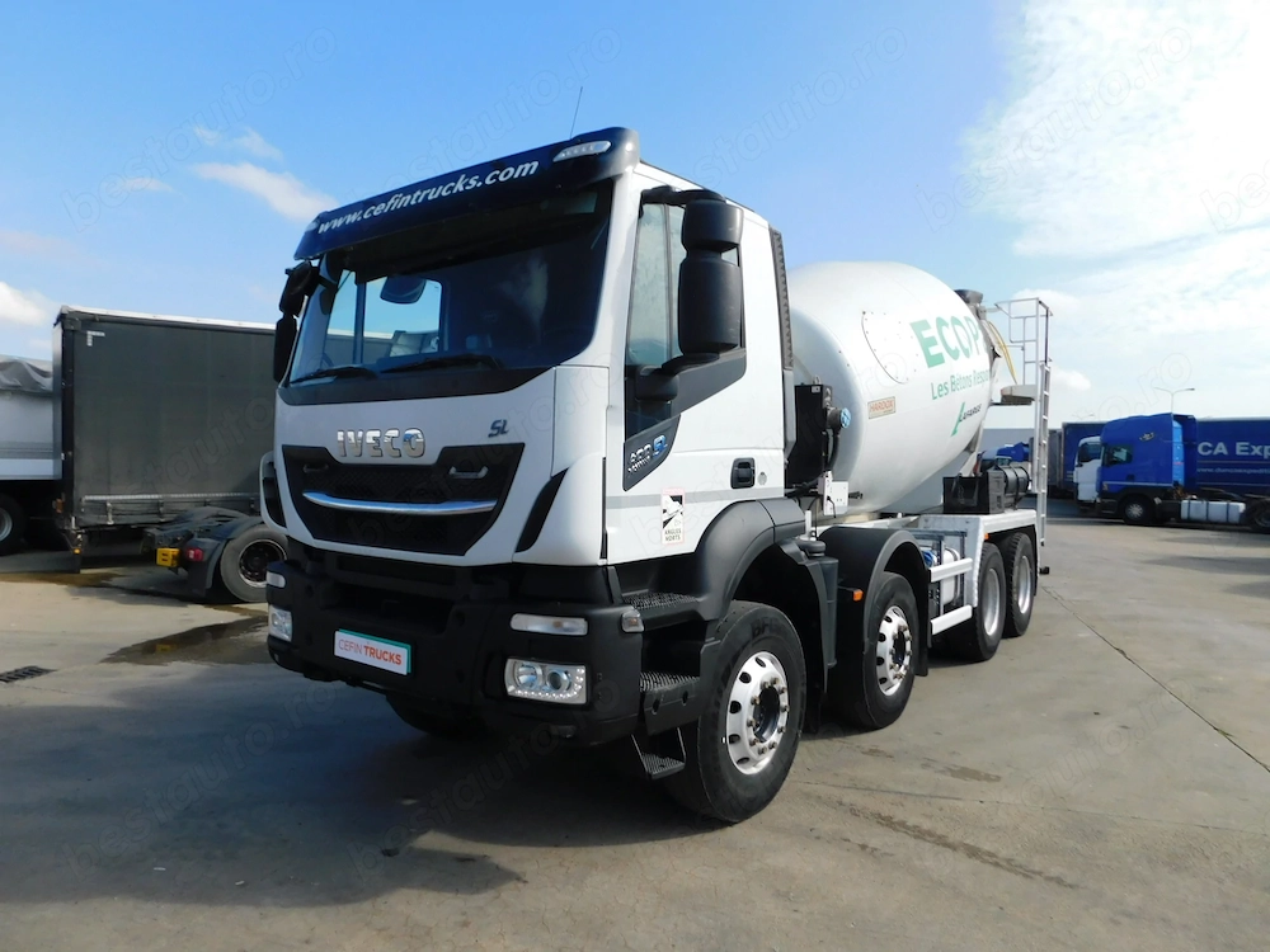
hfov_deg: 73.9
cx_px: 635
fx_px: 844
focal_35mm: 23
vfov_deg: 58.9
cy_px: 476
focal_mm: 4
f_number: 6
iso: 125
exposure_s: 1/400
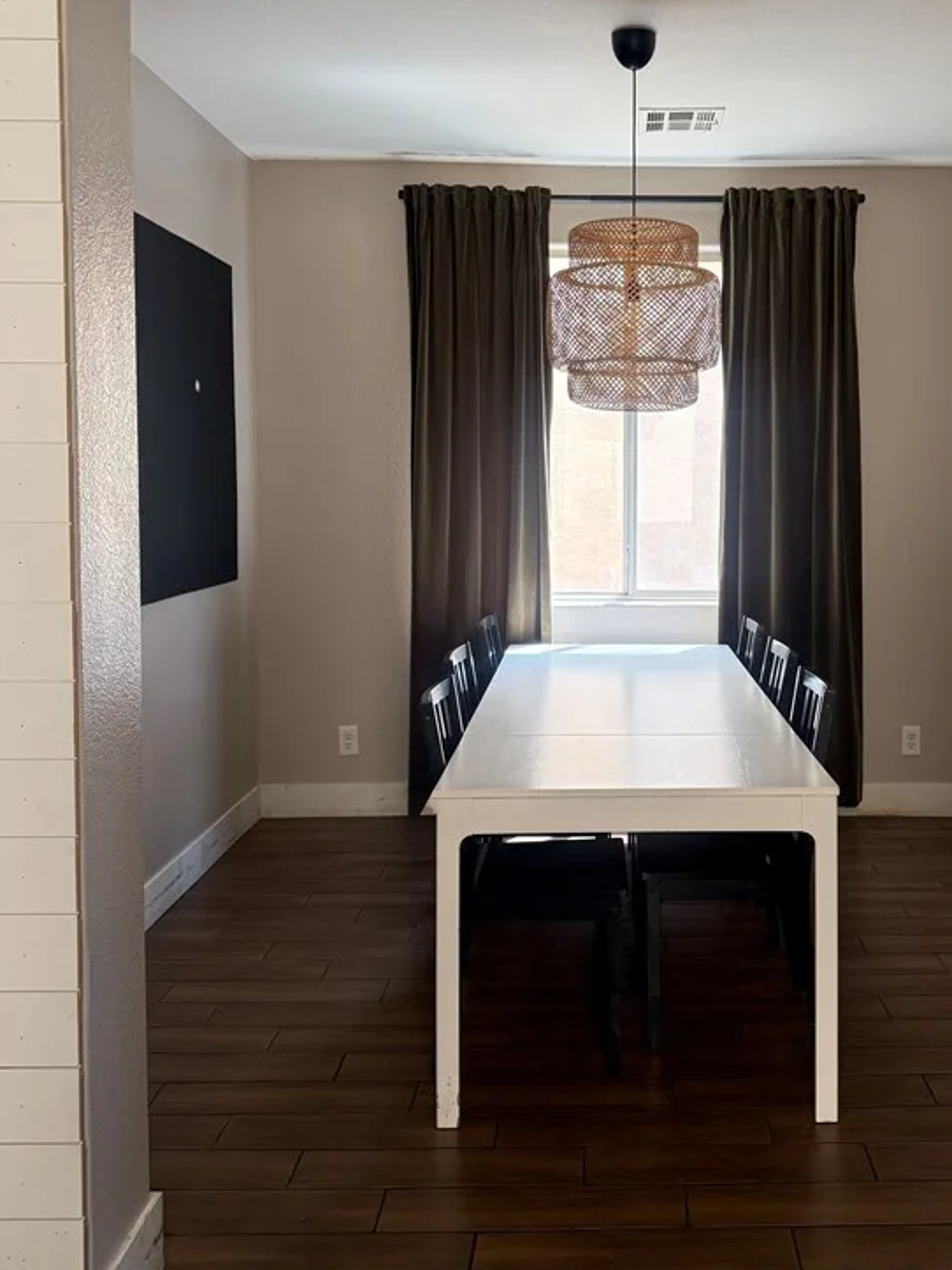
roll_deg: -0.3
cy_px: 541
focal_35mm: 34
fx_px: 1247
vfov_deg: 53.8
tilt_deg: -2.7
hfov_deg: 41.2
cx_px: 638
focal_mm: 6.76
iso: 200
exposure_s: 1/231
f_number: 1.78
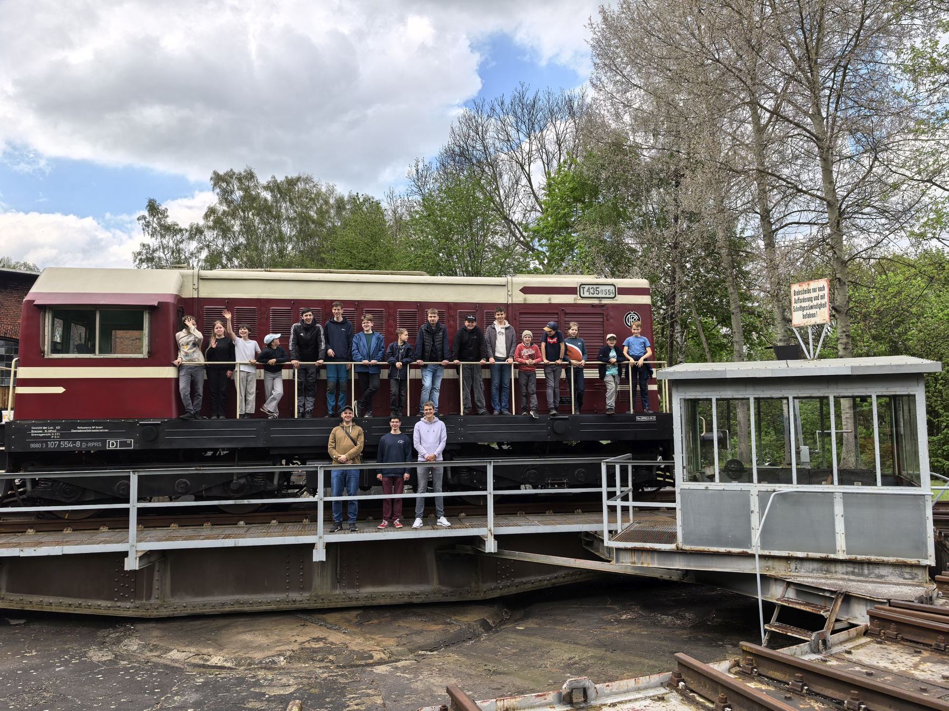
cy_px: 356
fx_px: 740
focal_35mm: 27
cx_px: 474
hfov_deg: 65.3
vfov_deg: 51.4
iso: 50
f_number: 2
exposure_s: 1/2070
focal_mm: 8.5
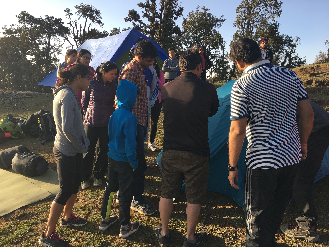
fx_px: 276
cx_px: 164
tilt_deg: -4.9
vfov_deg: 48.2
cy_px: 124
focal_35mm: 29
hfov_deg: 61.7
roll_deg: -4.7
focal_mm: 4.15
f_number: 2.2
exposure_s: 1/359
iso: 25
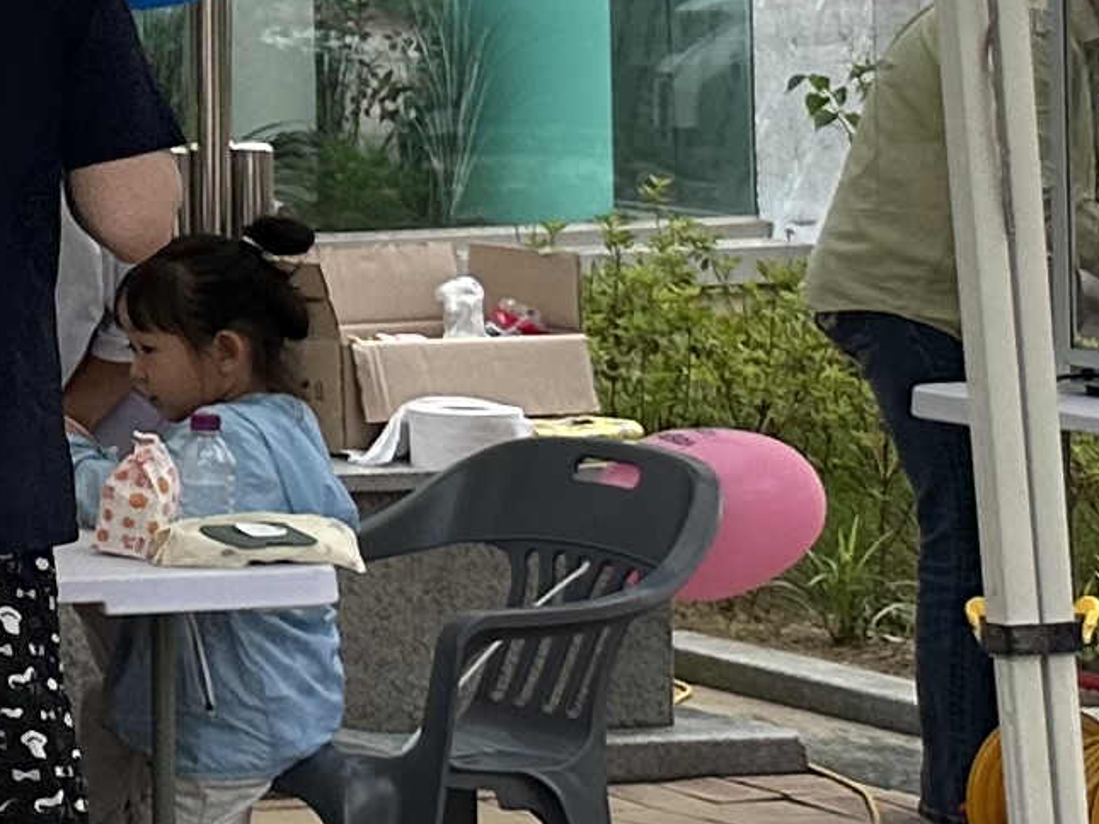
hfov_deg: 10.0
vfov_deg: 9.7
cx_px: -2133
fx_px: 4763
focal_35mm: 150
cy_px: -194
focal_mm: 6.86
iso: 80
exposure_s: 1/2410
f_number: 1.78
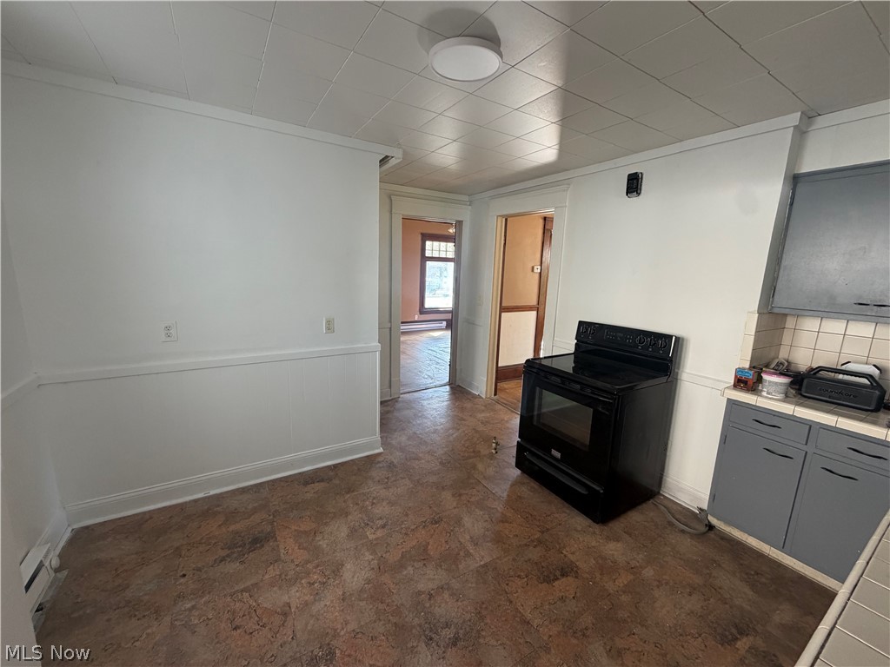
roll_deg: -1.5
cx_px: 445
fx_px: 360
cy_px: 334
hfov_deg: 102.1
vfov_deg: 85.7
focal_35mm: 14
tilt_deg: -11.7
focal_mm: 2.22
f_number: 2.2
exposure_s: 1/121
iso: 250
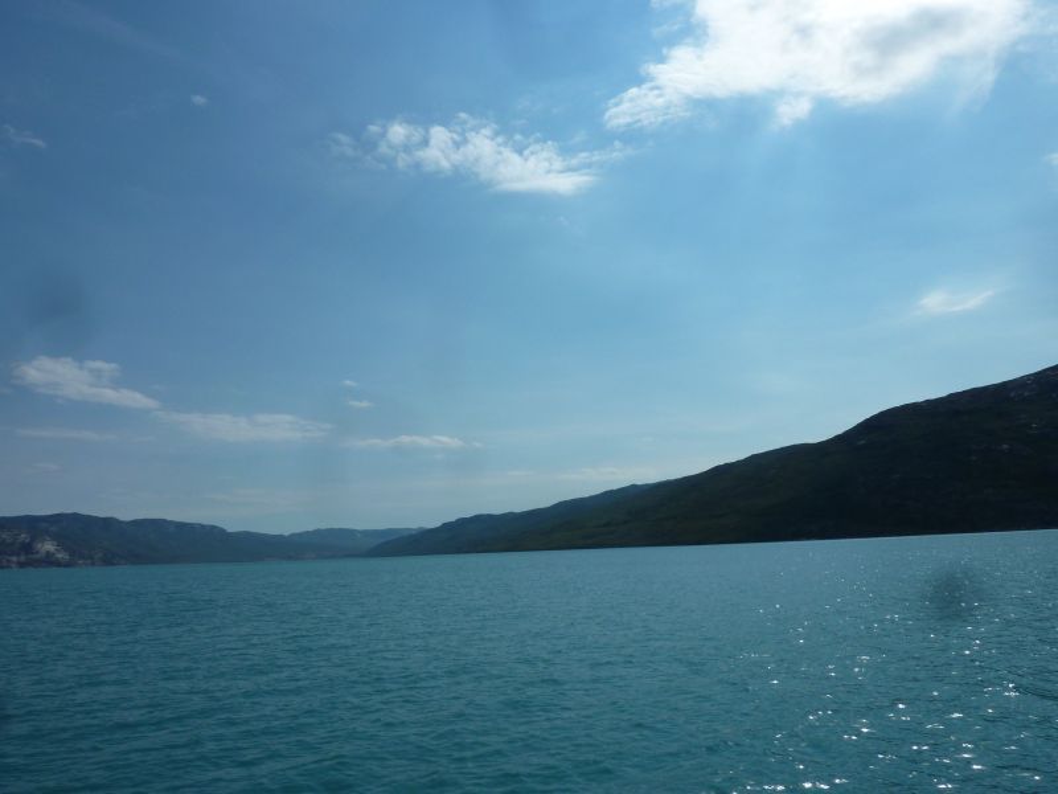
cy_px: 397
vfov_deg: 54.9
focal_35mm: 25
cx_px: 529
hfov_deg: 69.4
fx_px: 764
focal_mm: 4.1
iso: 80
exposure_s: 1/1300
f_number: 6.3
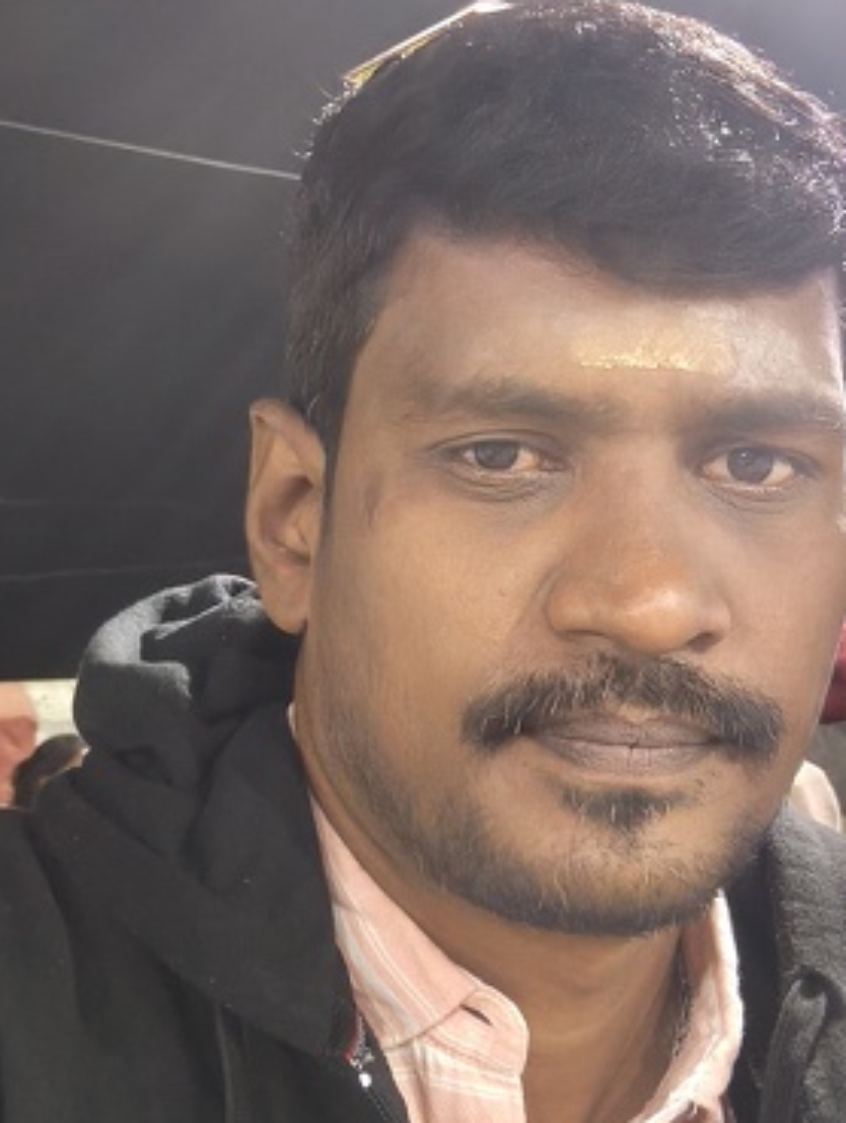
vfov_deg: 34.9
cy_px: 587
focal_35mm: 55
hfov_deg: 26.6
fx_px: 1787
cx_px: 379
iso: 6250
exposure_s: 1/20
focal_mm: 3.61
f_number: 2.2
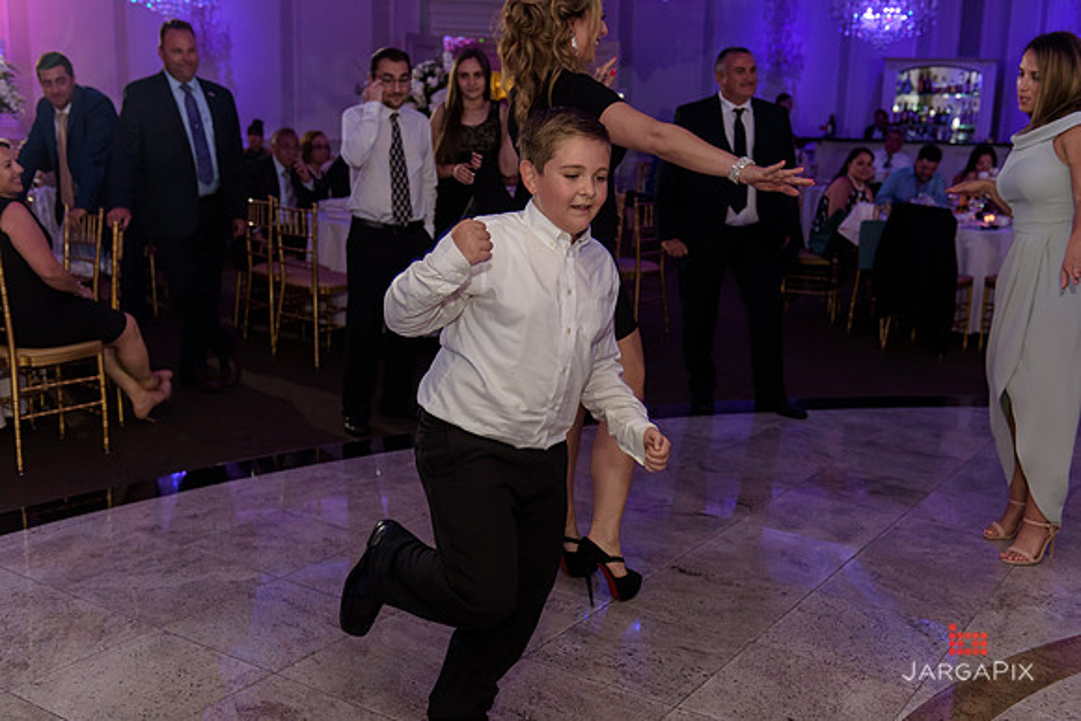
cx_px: 540
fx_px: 1141
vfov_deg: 35.1
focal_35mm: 38
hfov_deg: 50.7
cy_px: 360
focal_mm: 38
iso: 1600
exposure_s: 1/125
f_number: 3.2
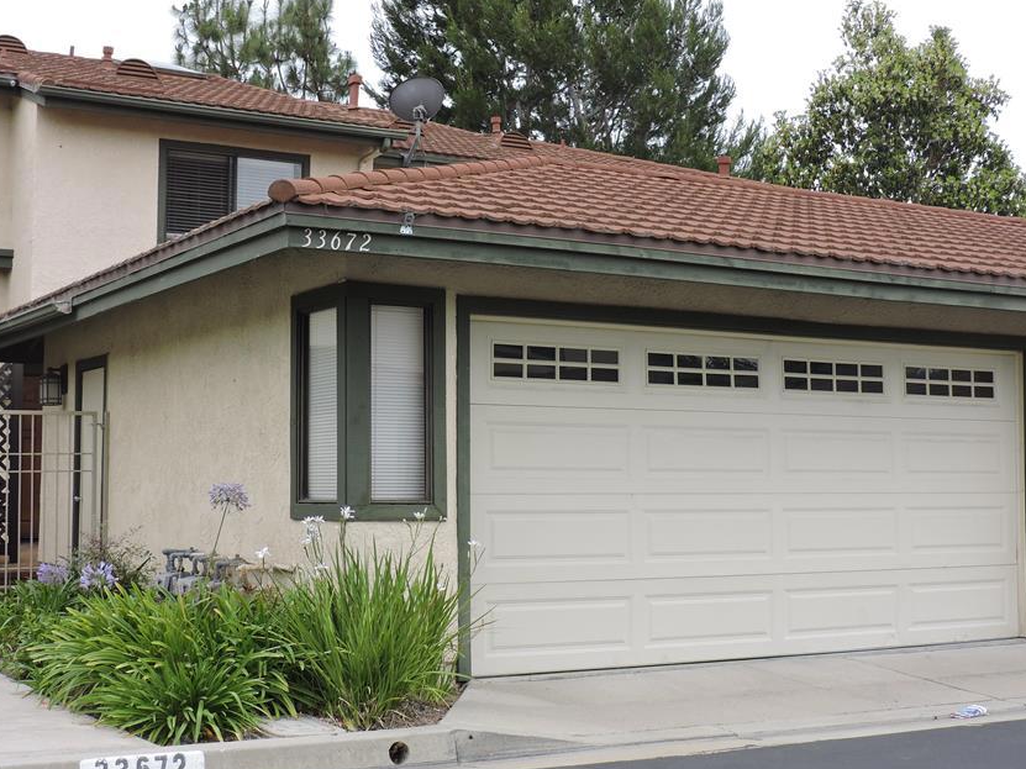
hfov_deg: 36.2
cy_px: 346
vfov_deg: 27.5
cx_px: 477
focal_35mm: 53
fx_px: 1571
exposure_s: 1/500
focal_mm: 7.7
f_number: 3.4
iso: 100
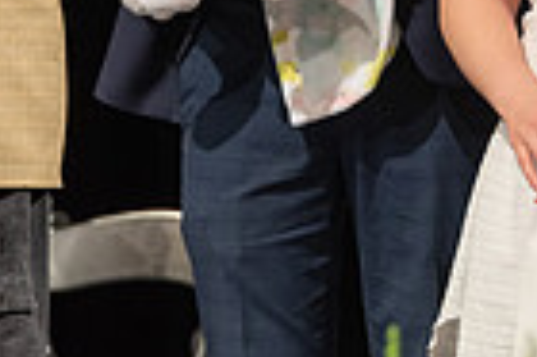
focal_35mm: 726
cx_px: 525
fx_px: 10817
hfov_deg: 2.8
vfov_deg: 1.9
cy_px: -86
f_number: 4
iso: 1600
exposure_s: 1/100
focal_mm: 175
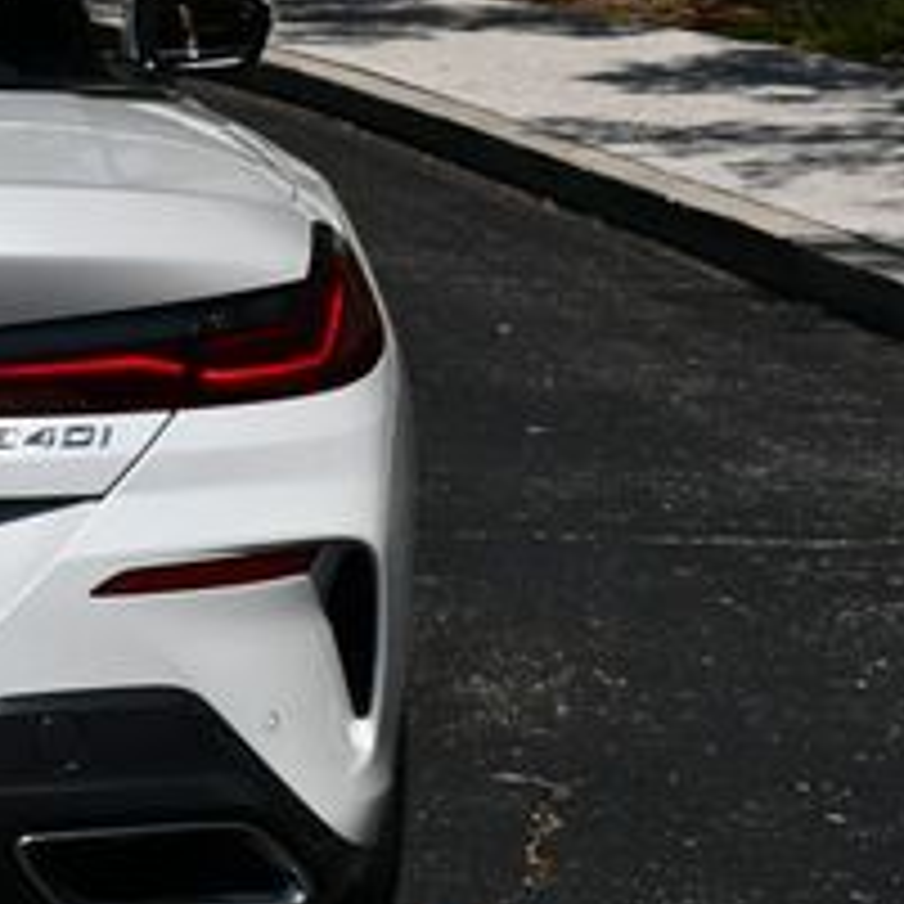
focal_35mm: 184
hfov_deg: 9.3
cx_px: -450
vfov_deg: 9.5
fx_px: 5436
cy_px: 283
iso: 100
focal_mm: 34
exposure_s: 1/500
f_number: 11
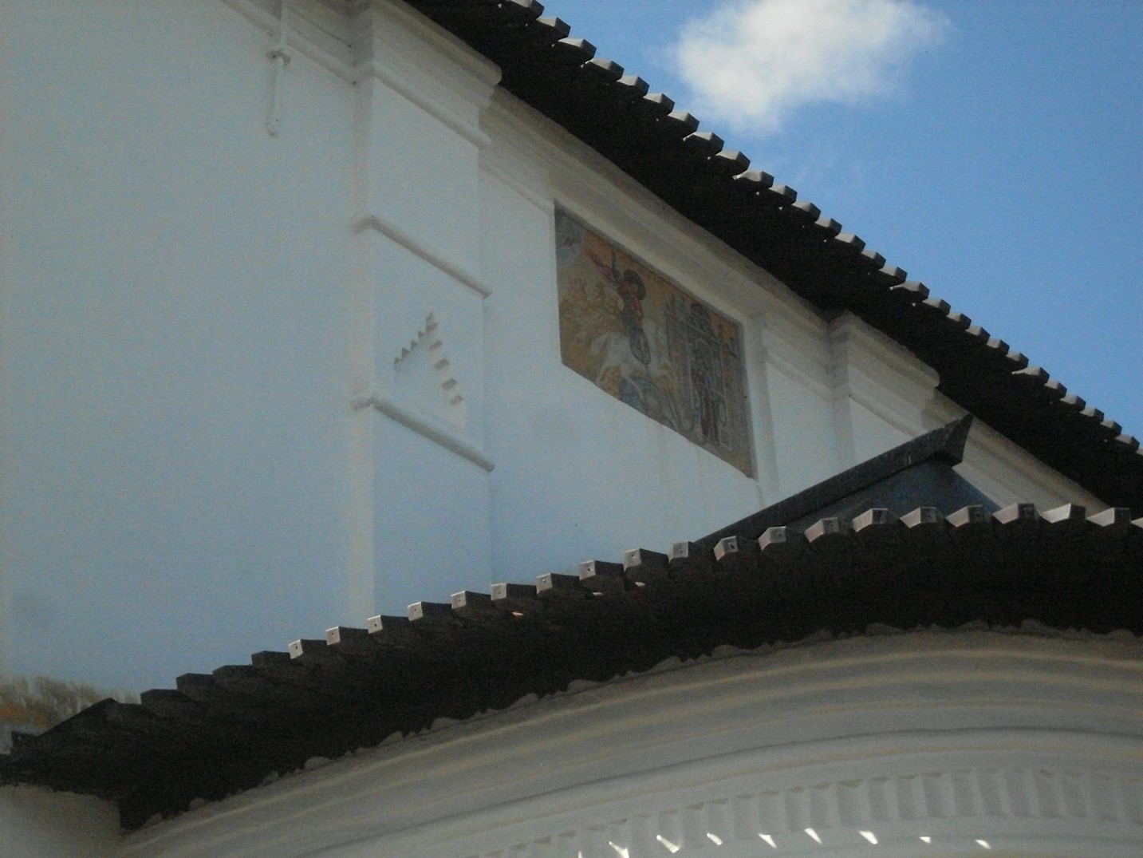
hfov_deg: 19.1
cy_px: 429
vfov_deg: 14.4
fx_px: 3401
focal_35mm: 103
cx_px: 572
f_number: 4.8
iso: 400
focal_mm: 17.1
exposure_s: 1/1500
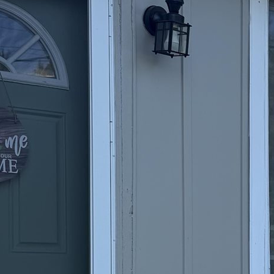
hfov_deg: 16.1
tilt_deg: +1.8
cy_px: 282
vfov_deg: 16.1
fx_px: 949
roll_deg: +0.4
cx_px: 264
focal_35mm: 106
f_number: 1.78
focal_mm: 6.76
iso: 80
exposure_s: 1/1075
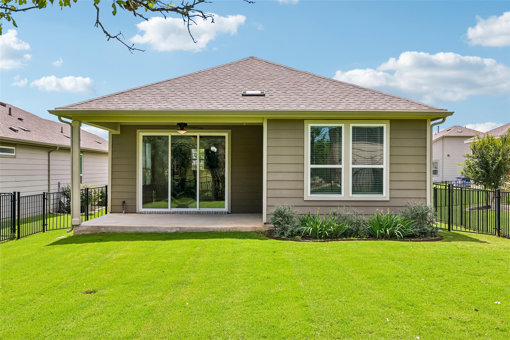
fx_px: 510
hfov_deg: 53.1
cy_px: 170
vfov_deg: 36.9
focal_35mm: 36
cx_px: 255
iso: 100
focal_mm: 24
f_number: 6.7
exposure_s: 1/250
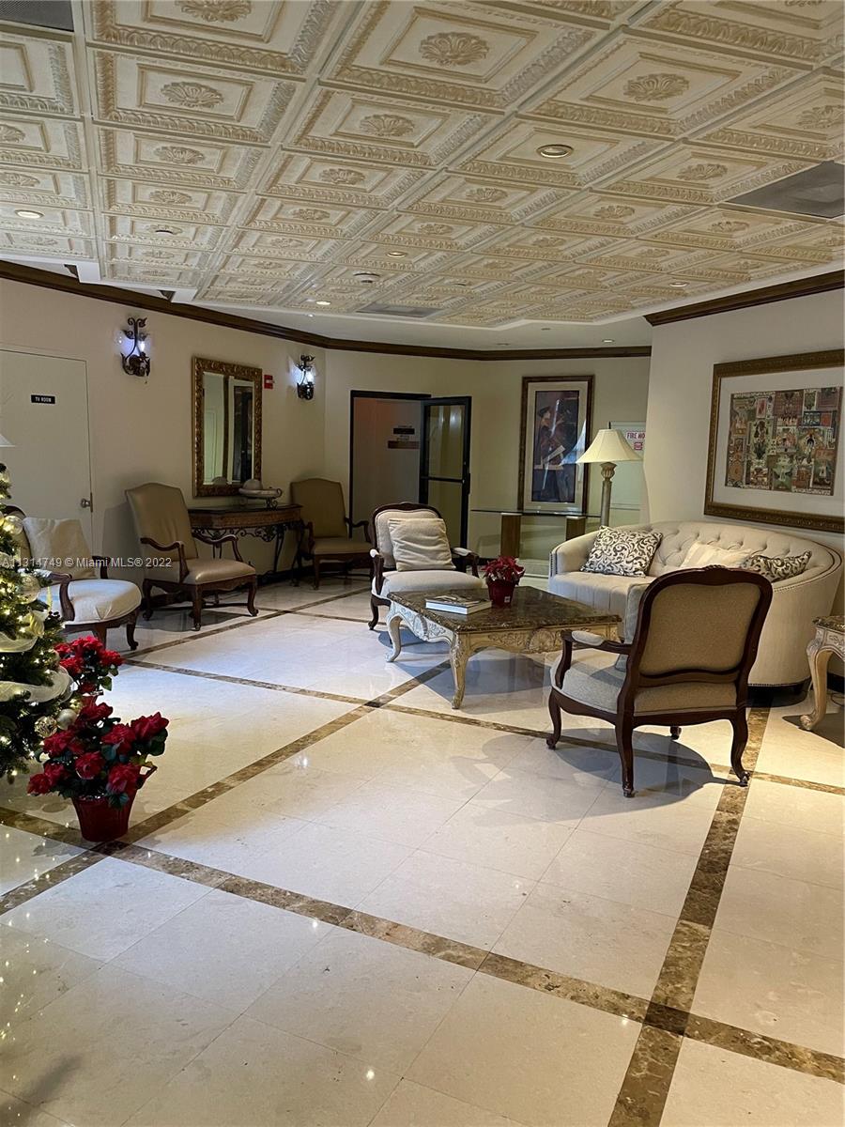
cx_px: 422
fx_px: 846
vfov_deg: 67.3
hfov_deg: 53.1
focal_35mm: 26
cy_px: 564
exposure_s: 1/60
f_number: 1.6
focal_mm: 4.2
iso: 400
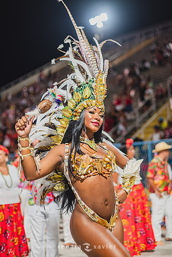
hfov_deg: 27.0
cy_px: 128
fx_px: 358
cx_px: 86
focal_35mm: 50
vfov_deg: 39.6
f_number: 1.8
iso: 320
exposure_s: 1/320
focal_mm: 50
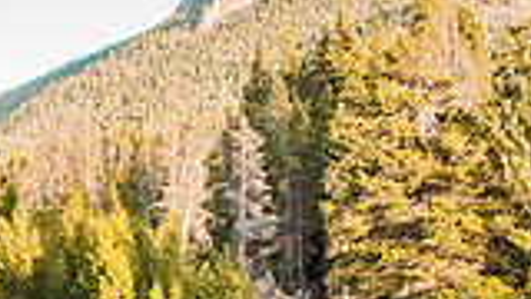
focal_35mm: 106
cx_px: 282
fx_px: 1492
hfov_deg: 20.2
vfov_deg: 11.4
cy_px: 239
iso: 3200
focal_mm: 28
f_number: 16
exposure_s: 1/80
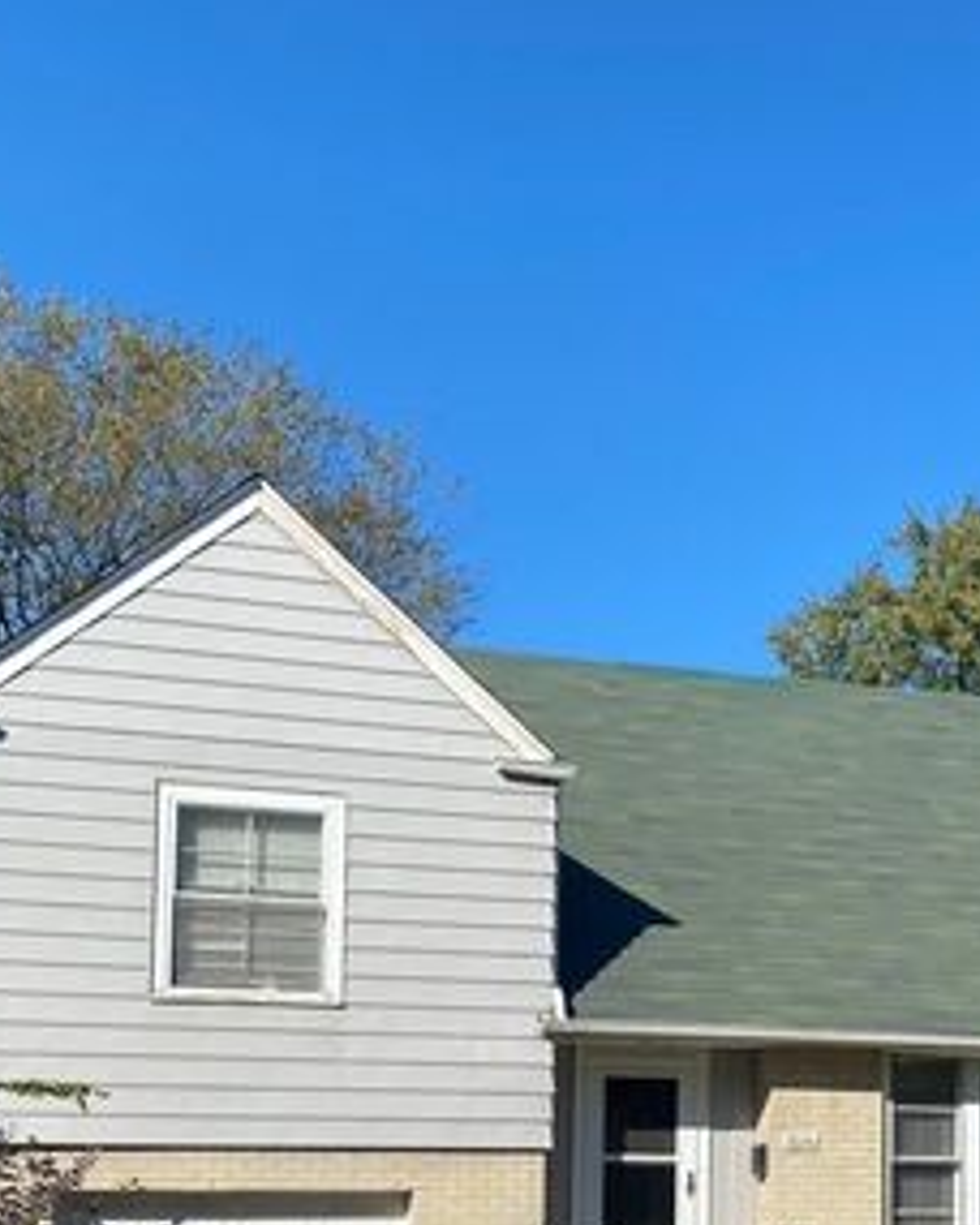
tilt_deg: +7.1
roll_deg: -1.7
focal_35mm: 57
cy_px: 1006
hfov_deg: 26.4
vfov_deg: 32.0
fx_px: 2067
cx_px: 696
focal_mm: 4.25
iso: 32
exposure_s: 1/2688
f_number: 1.8
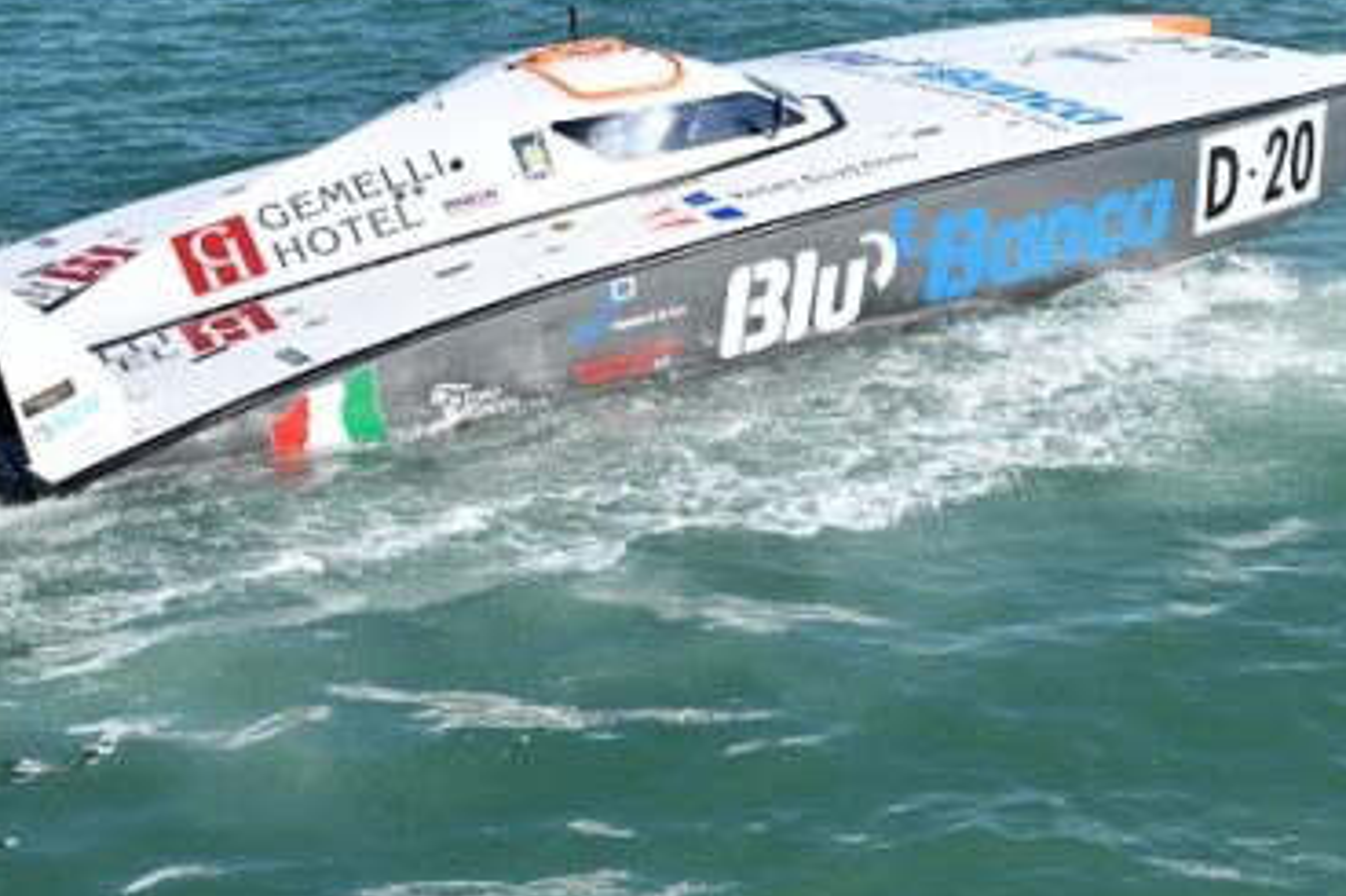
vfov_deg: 17.0
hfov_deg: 25.4
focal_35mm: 80
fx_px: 2990
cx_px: 625
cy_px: 373
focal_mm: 46
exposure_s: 1/400
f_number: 5
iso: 64
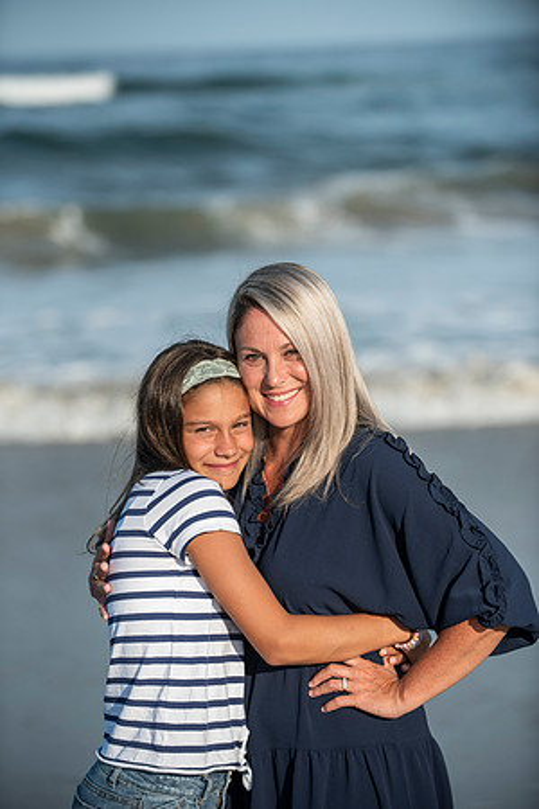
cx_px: 270
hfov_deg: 11.0
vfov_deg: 16.4
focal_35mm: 125
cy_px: 404
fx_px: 2807
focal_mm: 125
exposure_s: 1/4000
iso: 250
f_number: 3.5
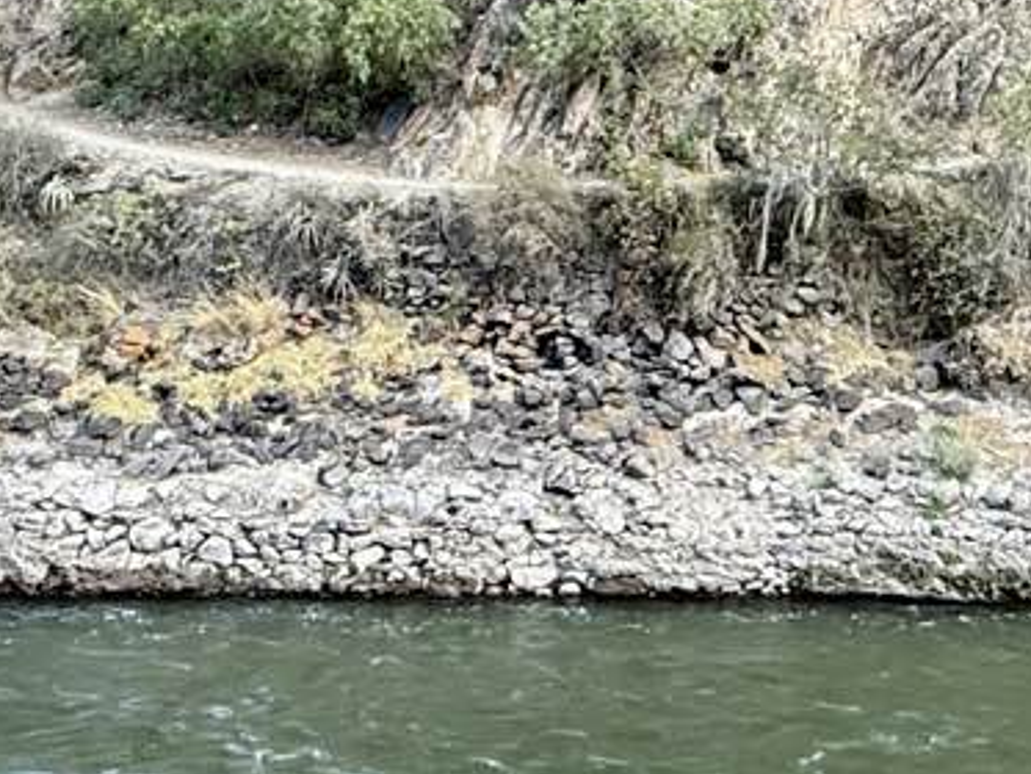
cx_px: 826
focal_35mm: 60
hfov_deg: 31.3
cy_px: -108
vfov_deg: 22.8
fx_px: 1788
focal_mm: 2.22
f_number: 2.2
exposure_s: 1/99
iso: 125
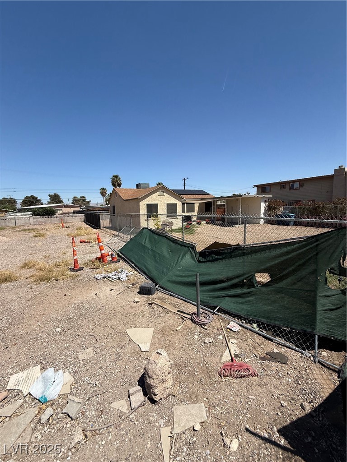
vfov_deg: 102.1
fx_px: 187
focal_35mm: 14
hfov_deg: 85.7
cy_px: 231
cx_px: 174
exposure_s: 1/3460
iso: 50
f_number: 2.2
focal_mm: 2.22
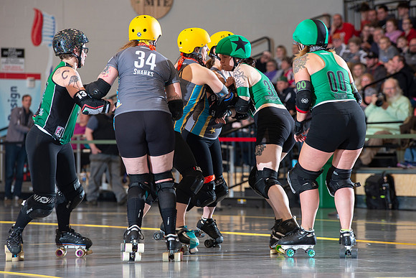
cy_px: 139
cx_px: 208
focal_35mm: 200
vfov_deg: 6.9
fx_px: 2312
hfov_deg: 10.3
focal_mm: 200
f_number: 5.6
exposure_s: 1/160
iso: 640
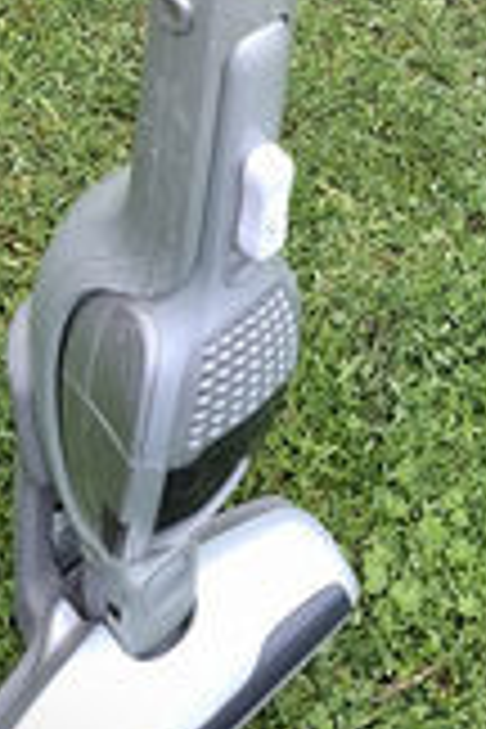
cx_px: 349
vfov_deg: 24.2
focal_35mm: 74
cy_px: -202
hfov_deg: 18.3
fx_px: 1498
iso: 50
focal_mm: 5.54
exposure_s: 1/307
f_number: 1.8
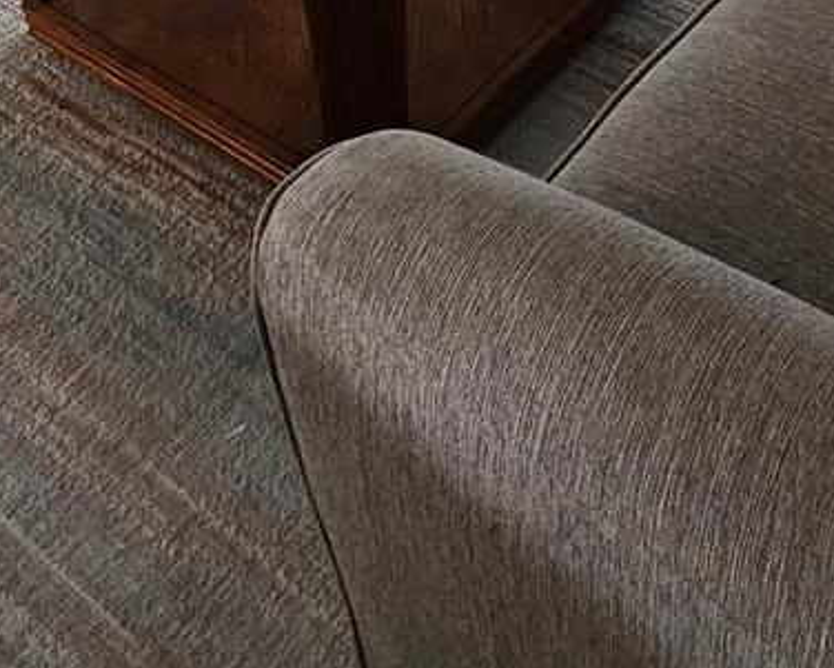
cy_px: -573
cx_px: 586
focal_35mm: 54
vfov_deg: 19.7
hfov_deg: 34.3
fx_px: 1333
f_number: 2.2
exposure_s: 1/30
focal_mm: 2.2
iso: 400
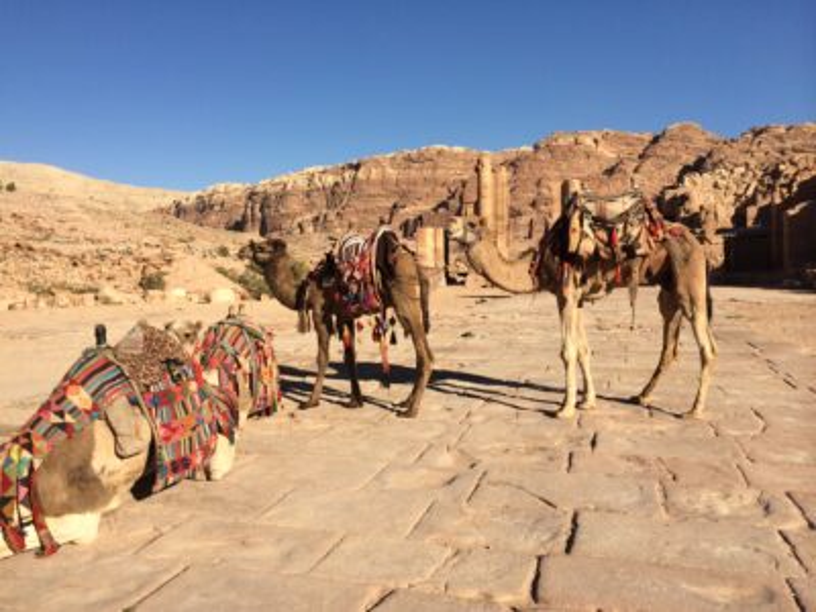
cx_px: 408
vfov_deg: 46.8
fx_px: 707
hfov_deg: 60.0
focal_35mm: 30
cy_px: 306
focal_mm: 4.12
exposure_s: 1/2740
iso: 40
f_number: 2.2
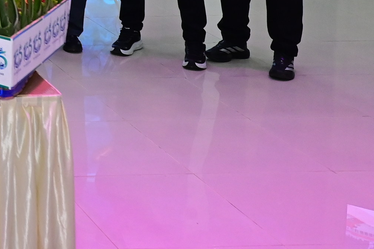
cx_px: -331
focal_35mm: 90
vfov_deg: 13.7
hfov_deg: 17.5
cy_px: -181
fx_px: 935
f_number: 3.5
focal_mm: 20
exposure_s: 1/250
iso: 1600
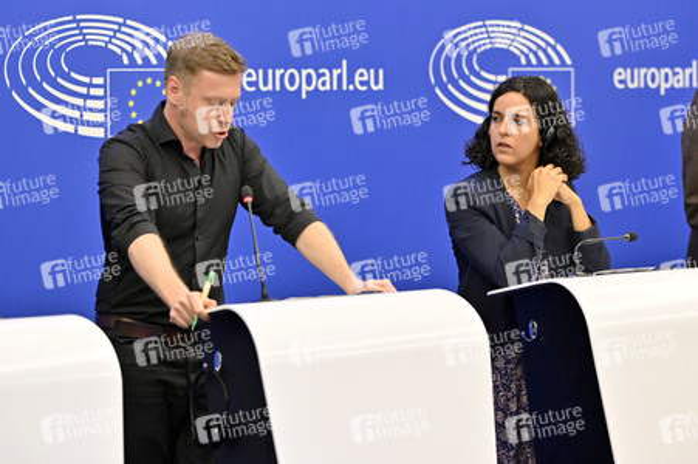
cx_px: 349
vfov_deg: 13.7
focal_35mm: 100
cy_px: 232
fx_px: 1937
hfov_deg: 20.4
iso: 4000
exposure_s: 1/640
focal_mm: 100
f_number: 2.8
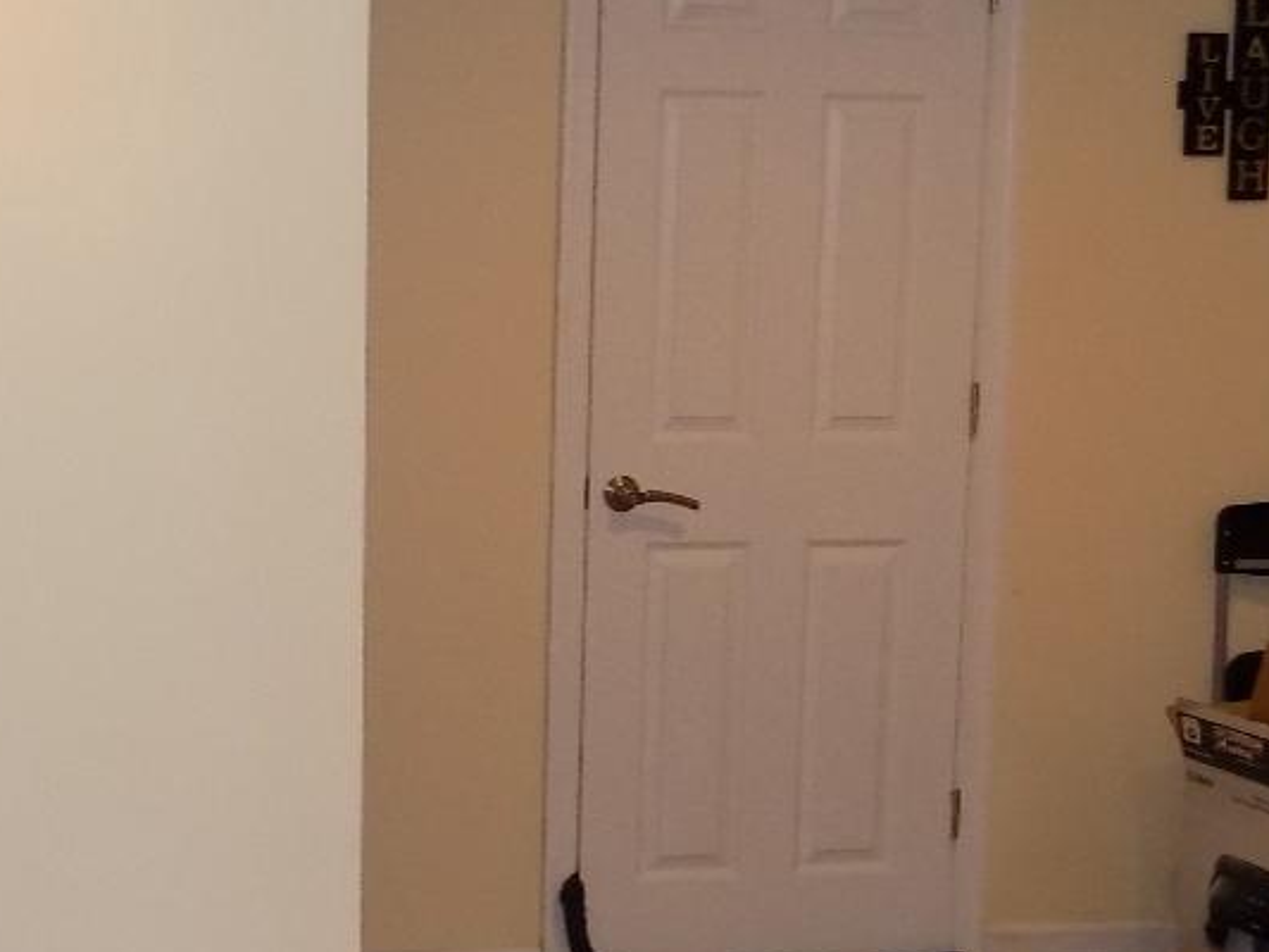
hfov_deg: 23.9
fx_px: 2970
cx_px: 345
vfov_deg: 18.2
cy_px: 633
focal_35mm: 81
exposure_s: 1/30
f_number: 3.3
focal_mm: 5.3
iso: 200
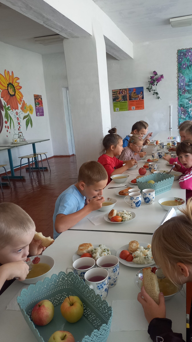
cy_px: 171
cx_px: 117
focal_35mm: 29
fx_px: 263
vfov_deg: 66.1
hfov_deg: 40.0
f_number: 1.8
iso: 250
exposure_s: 1/33.3
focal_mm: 4.65
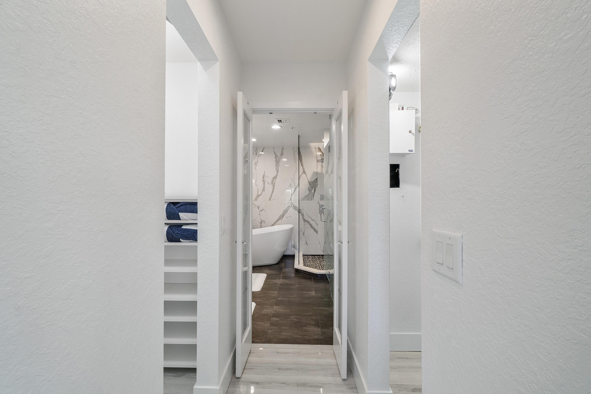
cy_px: 197
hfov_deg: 100.4
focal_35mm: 15
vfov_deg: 77.3
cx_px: 296
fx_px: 246
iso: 160
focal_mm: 10
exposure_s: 1/10
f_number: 11
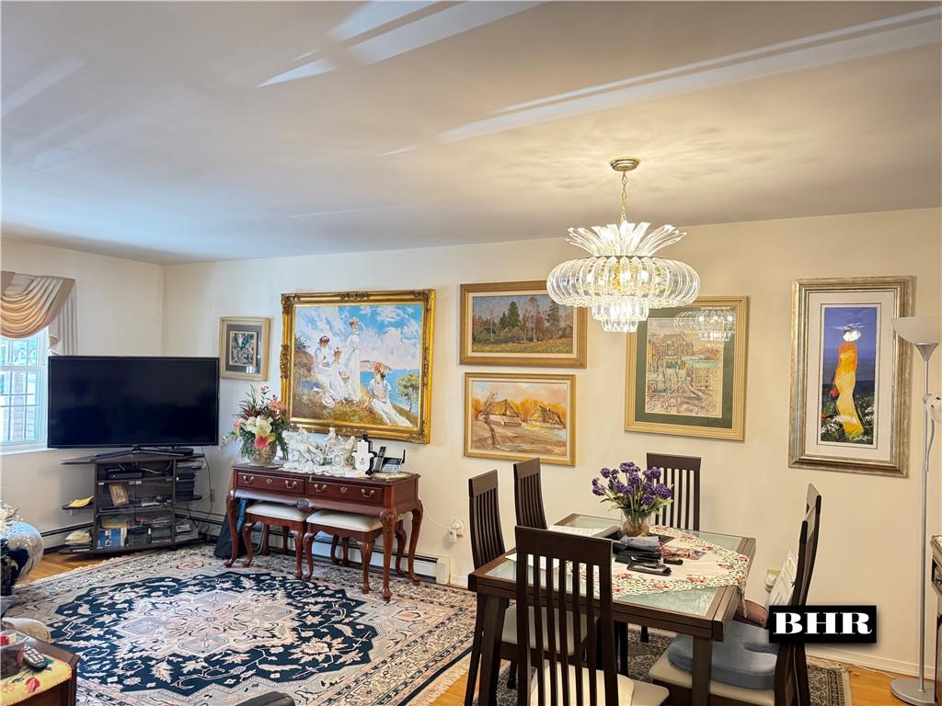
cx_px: 471
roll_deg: -1.8
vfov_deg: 56.8
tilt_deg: +1.3
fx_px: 653
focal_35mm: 24
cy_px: 353
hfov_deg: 71.6
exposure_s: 1/60
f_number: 1.78
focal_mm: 6.76
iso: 640
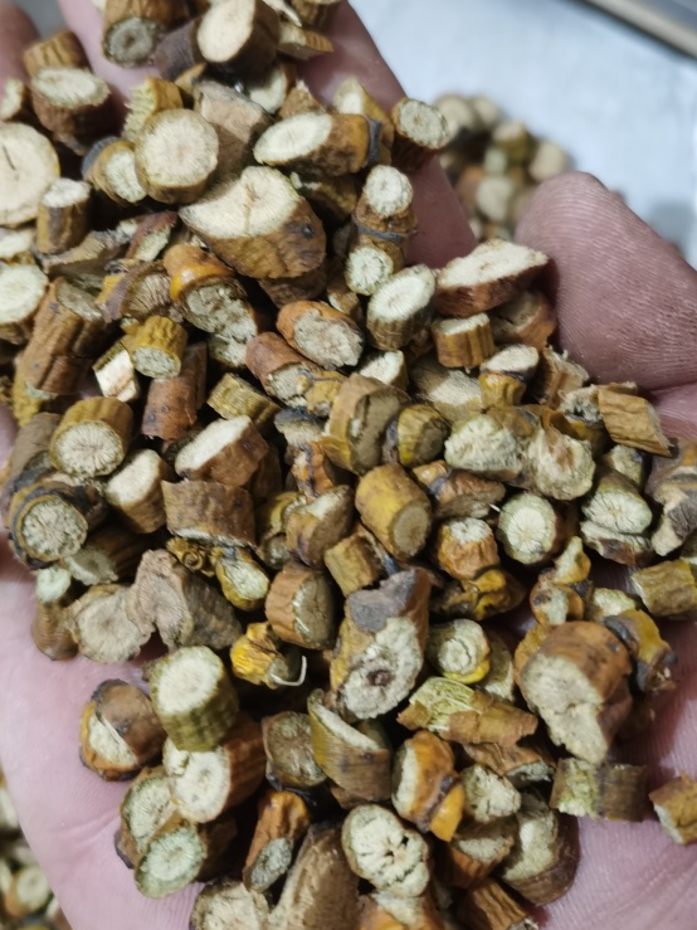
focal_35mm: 39
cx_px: 270
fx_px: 1047
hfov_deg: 36.6
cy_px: 337
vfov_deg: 47.3
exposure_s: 1/25
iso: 640
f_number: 1.8
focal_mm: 5.58
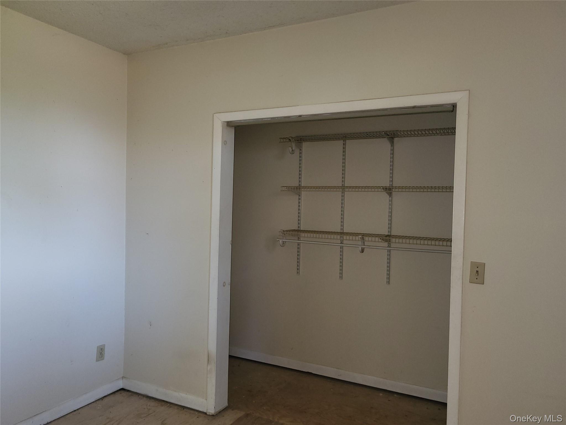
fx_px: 425
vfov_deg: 53.1
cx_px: 283
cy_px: 212
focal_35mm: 26
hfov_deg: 67.3
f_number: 1.8
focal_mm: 5.4
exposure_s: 1/17.2
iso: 125
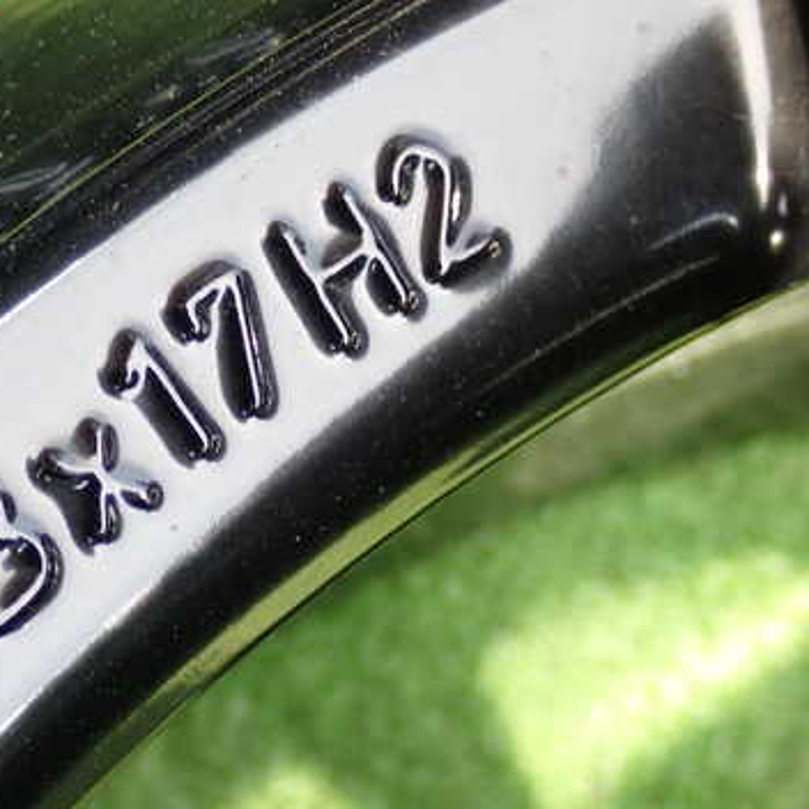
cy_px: 480
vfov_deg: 17.2
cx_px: 251
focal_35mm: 101
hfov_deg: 17.2
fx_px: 2671
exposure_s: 1/125
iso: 200
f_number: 3.8
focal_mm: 11.88
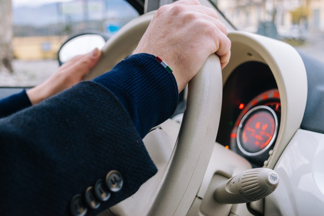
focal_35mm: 48
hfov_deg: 41.1
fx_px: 432
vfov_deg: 28.1
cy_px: 108
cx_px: 162
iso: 900
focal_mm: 32
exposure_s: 1/60
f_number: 4.5
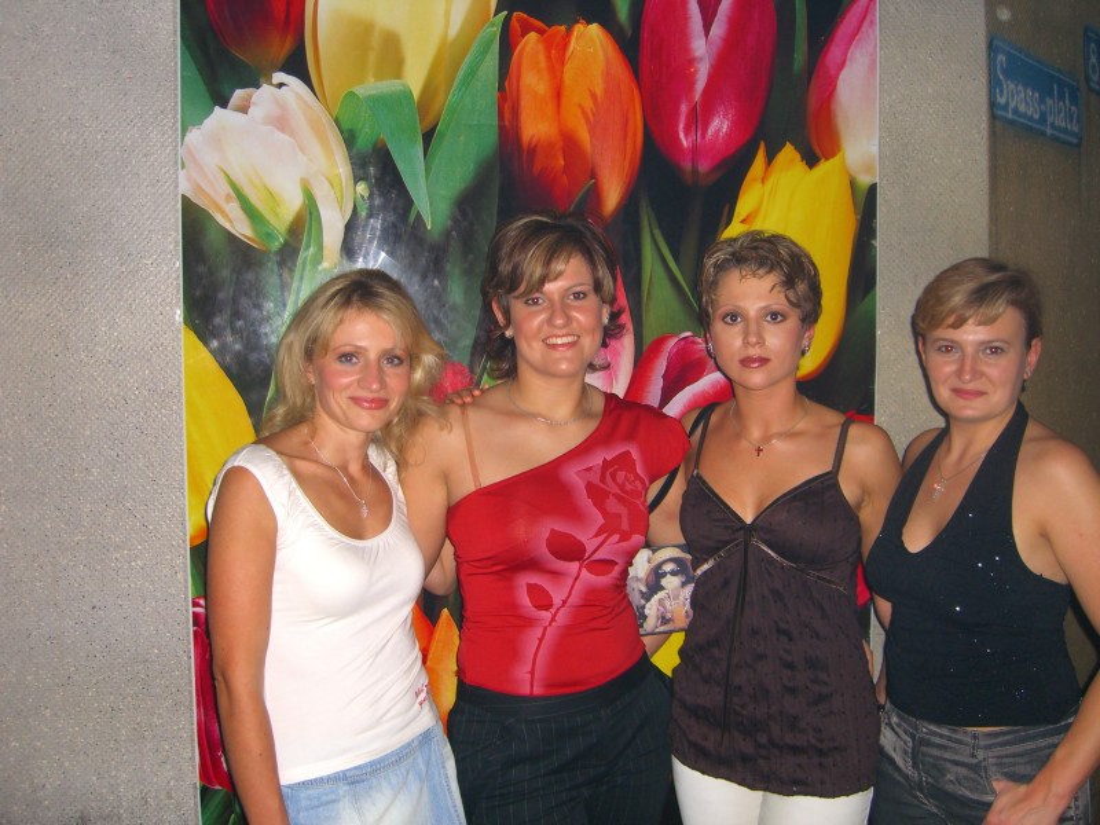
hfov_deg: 49.0
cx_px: 550
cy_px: 412
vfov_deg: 37.7
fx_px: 1208
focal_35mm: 38
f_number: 2.8
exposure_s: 1/60
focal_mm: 7.9
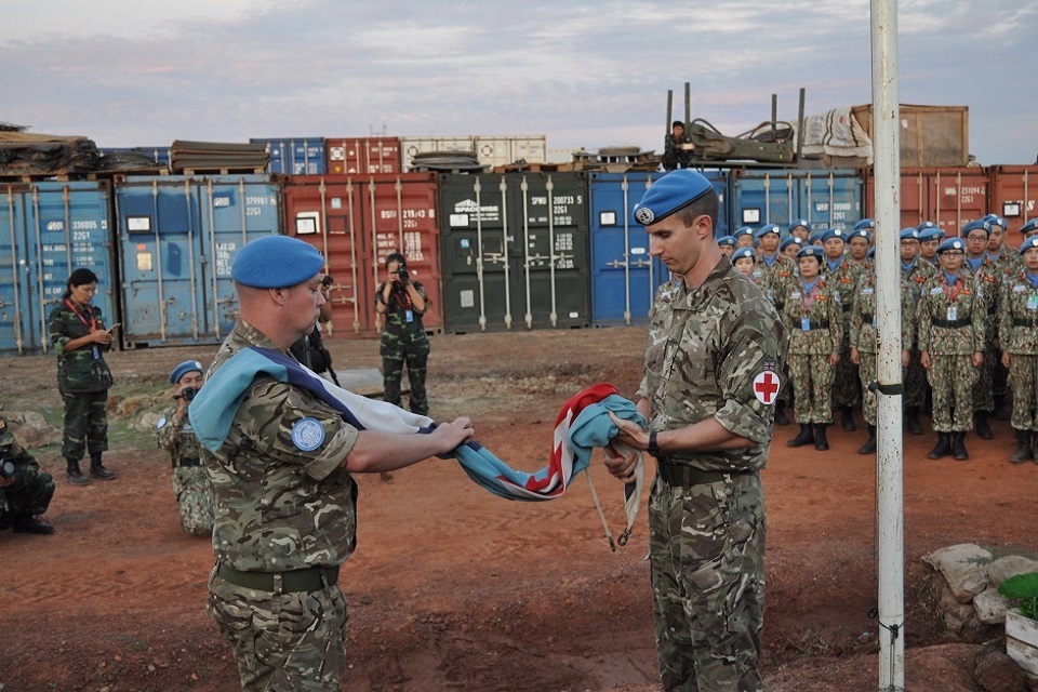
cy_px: 346
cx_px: 519
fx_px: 1211
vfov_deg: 31.9
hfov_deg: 46.4
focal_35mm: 42
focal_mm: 28
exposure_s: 1/60
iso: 640
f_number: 4
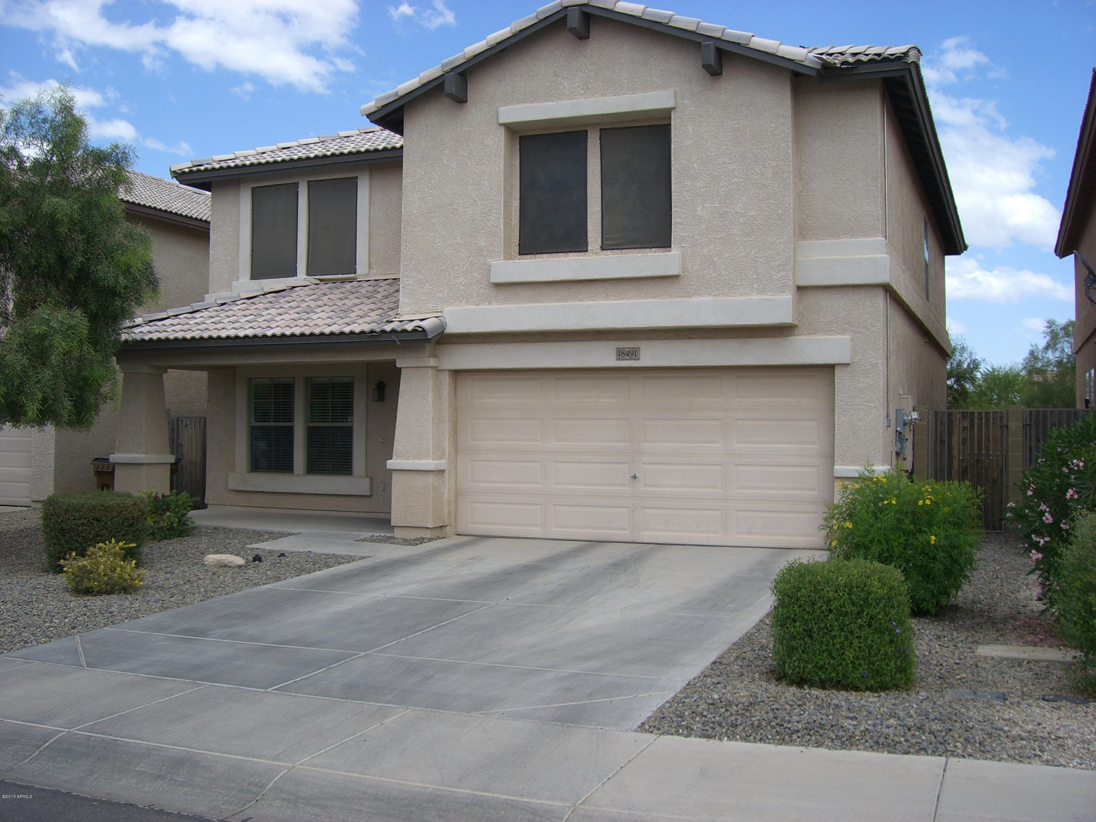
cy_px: 411
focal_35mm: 38
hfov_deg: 49.0
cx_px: 548
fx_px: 1203
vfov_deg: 37.7
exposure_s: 1/640
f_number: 4.3
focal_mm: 6.2
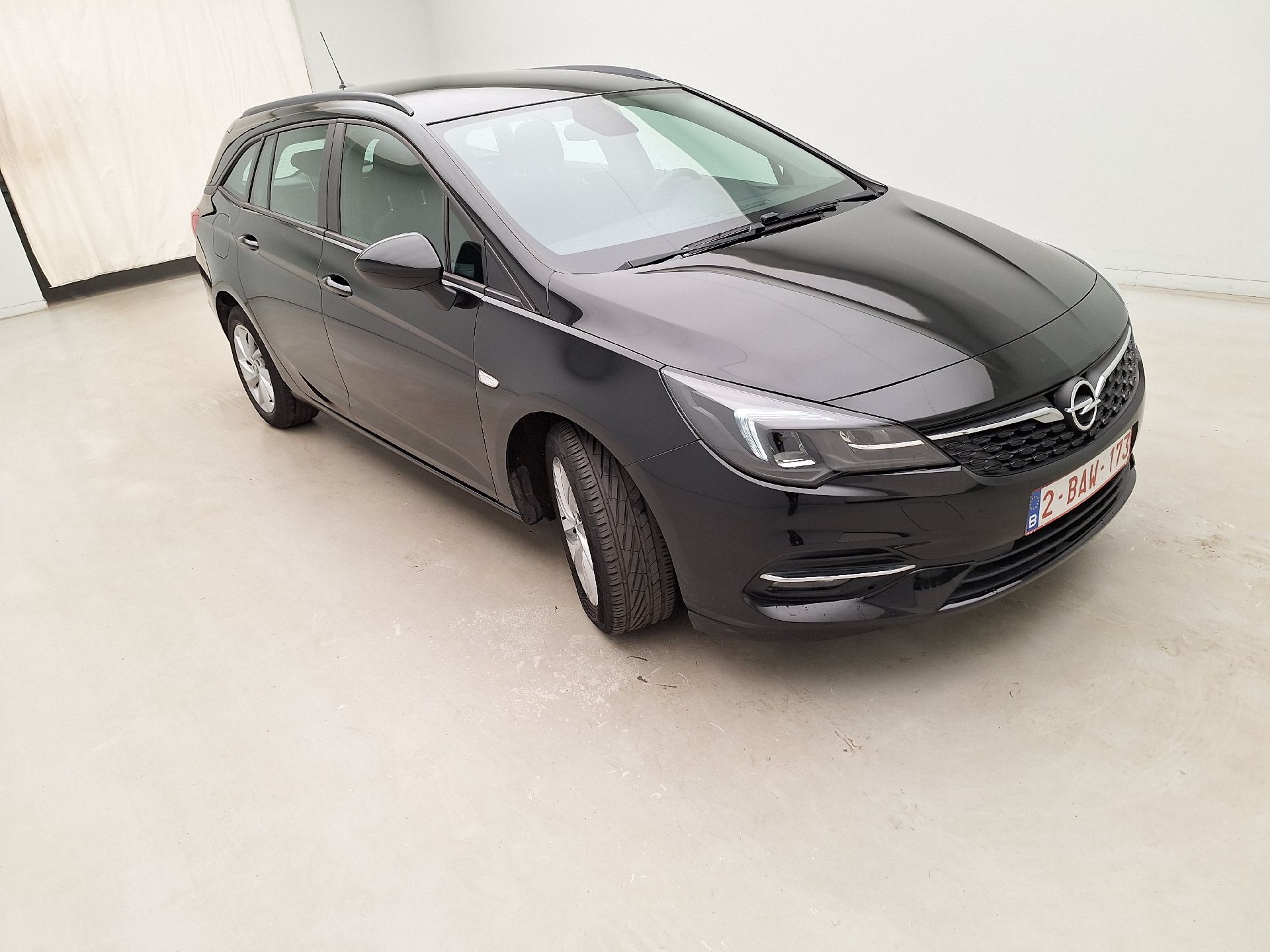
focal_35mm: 23
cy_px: 476
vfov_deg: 58.9
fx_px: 844
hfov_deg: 73.9
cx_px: 635
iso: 64
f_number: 1.8
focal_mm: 5.54
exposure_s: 1/100
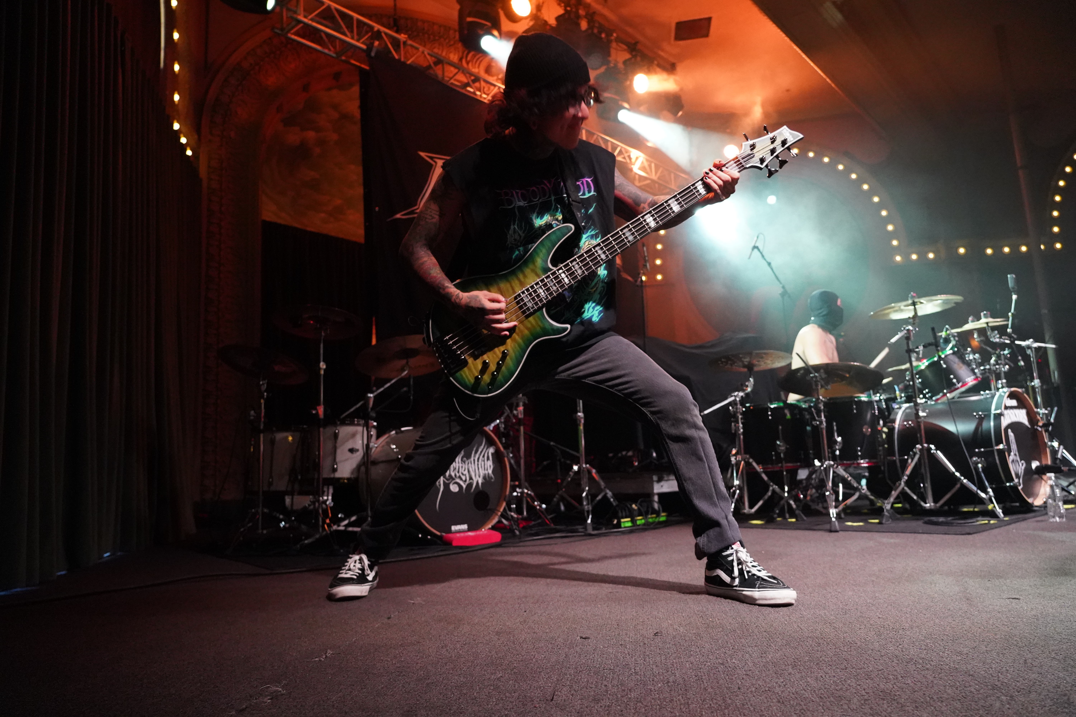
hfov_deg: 73.7
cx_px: 538
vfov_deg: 53.1
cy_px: 358
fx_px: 717
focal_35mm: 24
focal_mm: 24
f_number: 4
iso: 10000
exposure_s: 1/160
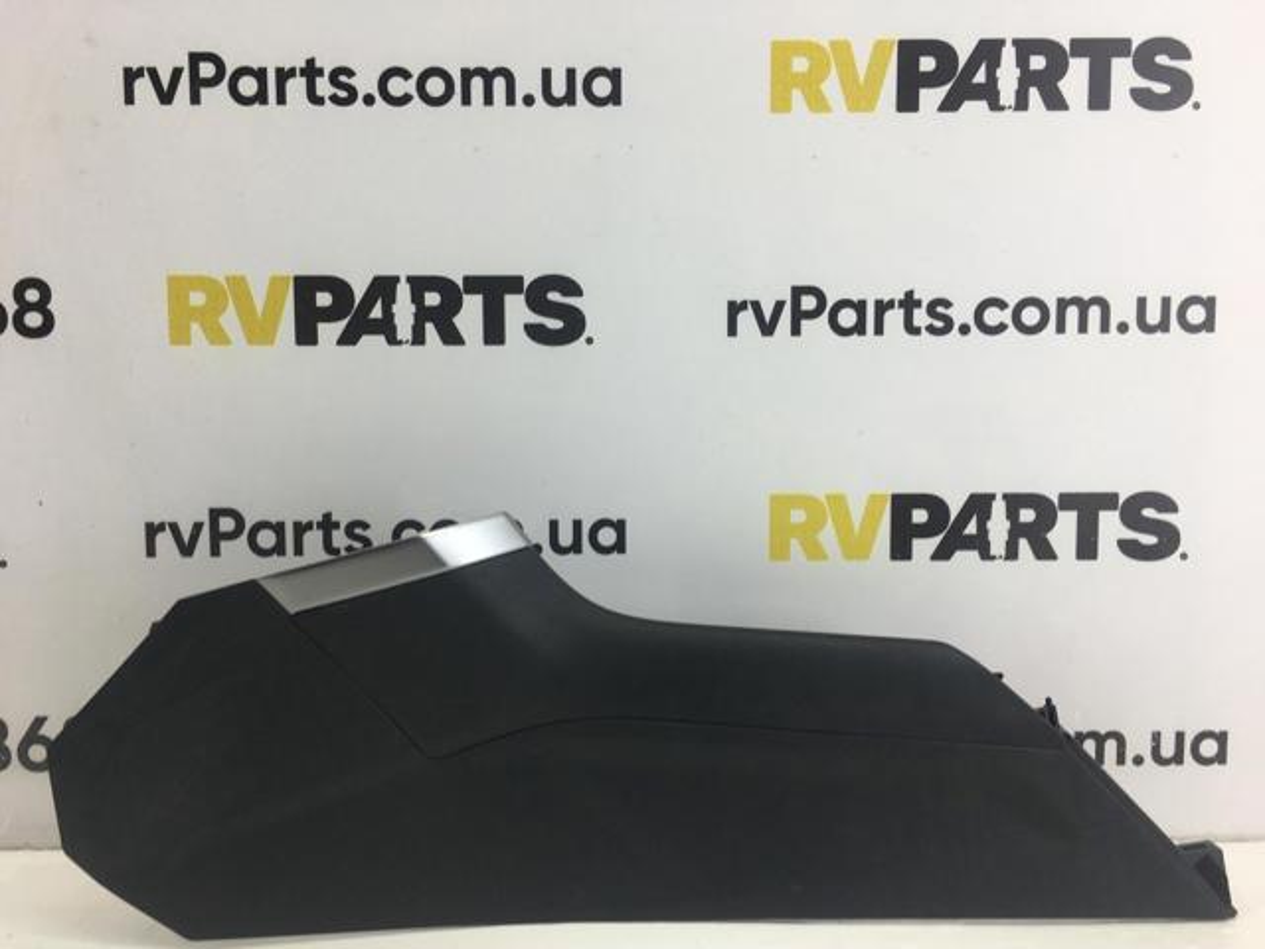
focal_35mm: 29
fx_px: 1060
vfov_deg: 48.2
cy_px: 474
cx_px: 632
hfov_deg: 61.7
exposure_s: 1/50
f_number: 2.2
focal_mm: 4.15
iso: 25
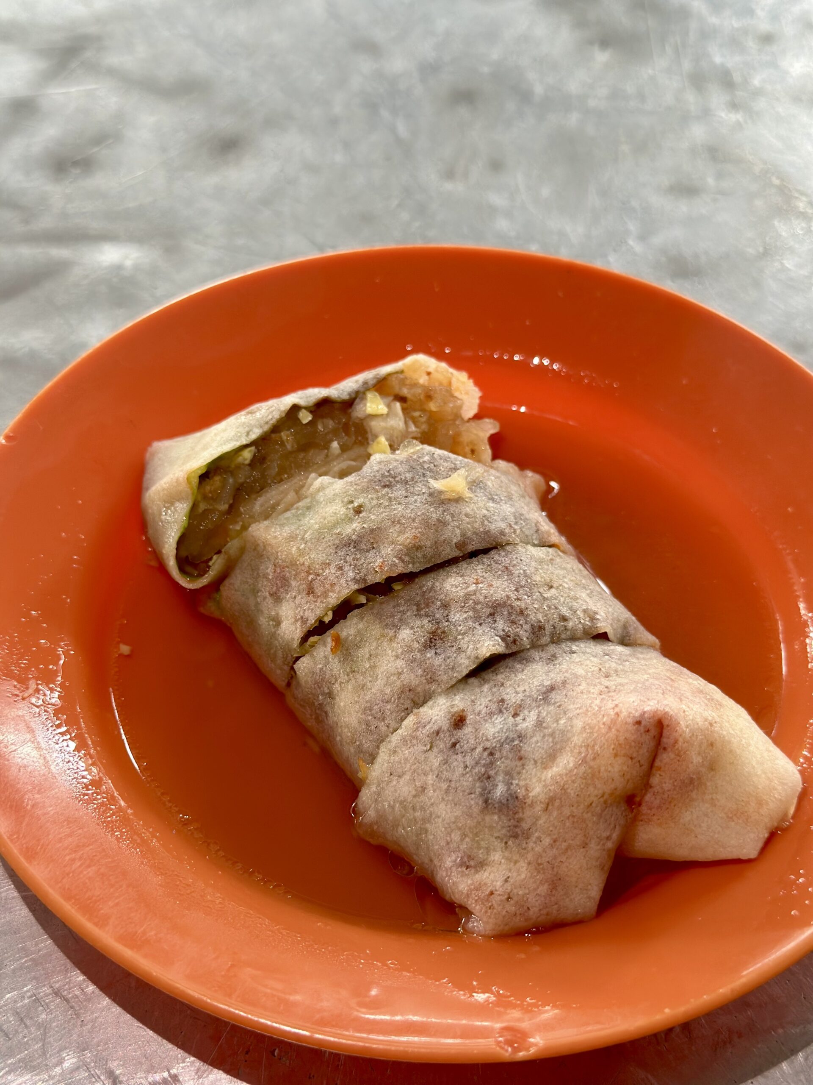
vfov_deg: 39.7
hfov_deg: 30.3
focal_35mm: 48
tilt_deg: -49.1
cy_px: 542
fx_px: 1503
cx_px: 406
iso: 125
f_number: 1.78
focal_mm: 6.86
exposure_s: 1/65
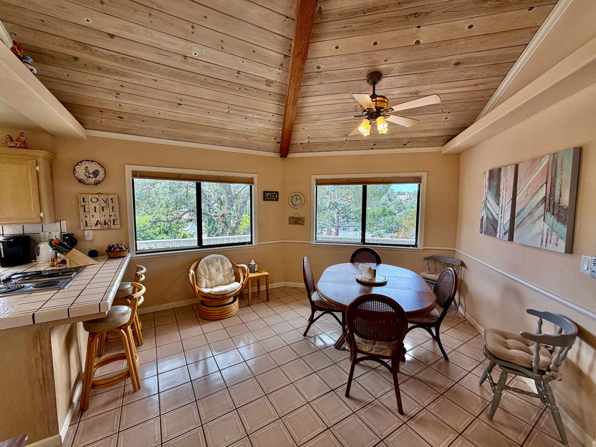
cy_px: 224
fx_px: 241
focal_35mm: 14
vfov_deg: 85.7
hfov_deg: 102.1
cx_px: 298
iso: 50
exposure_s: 1/120
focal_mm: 2.22
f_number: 2.2
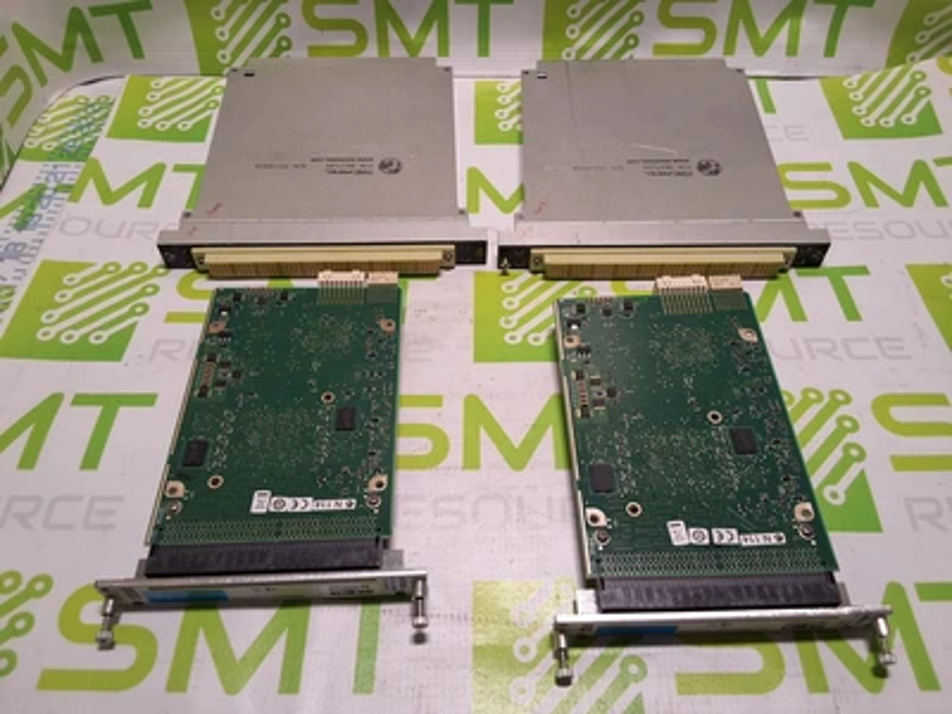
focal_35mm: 28
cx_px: 476
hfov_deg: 63.4
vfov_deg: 49.7
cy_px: 357
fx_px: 770
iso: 32
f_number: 1.9
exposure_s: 1/123
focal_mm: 2.91
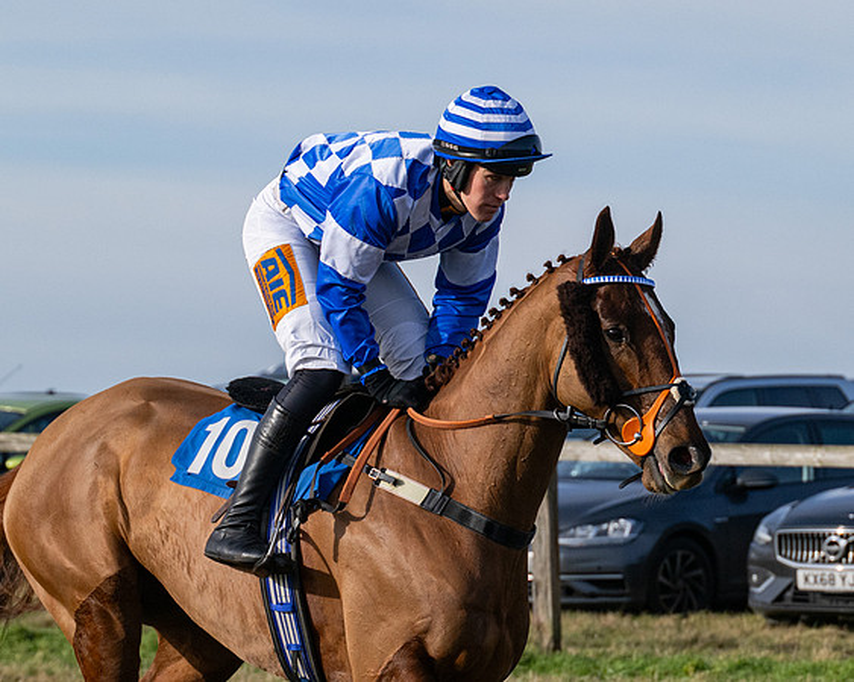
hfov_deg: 8.5
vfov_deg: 6.8
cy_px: 469
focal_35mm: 228
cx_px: 502
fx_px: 5752
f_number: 5
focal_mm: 98
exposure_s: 1/4000
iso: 400
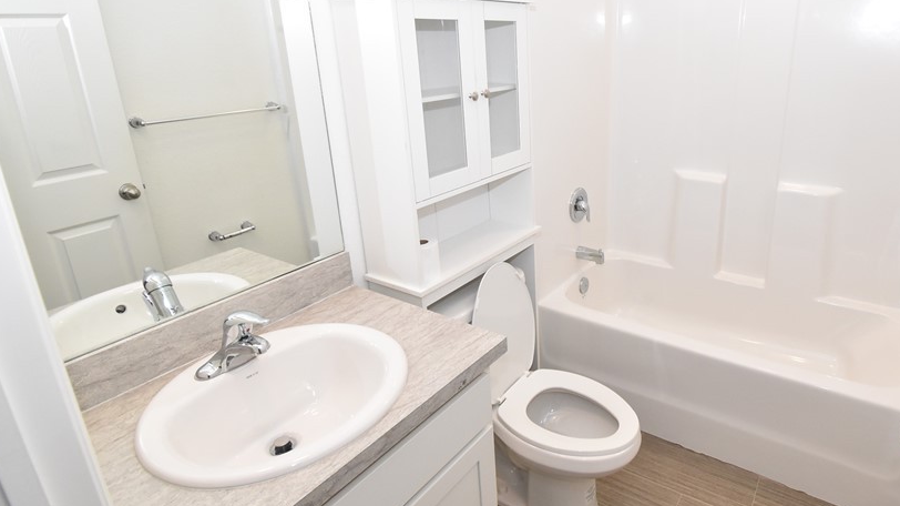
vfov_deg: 53.1
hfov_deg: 82.1
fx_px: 501
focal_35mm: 21
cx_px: 567
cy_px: 201
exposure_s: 1/160
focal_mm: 10
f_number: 8
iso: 1600
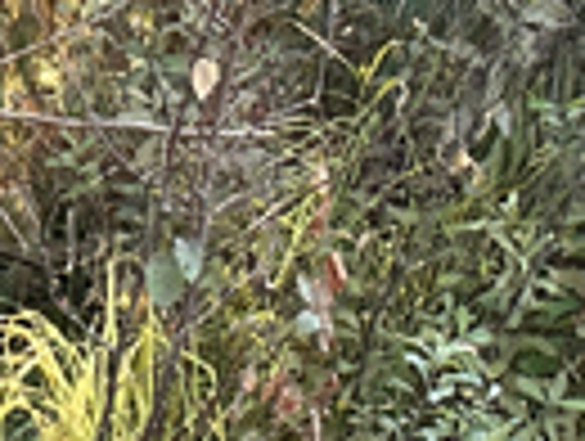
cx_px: -297
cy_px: 1478
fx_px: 2811
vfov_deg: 7.5
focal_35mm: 166
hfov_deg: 11.4
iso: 64
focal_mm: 6.86
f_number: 1.78
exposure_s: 1/121
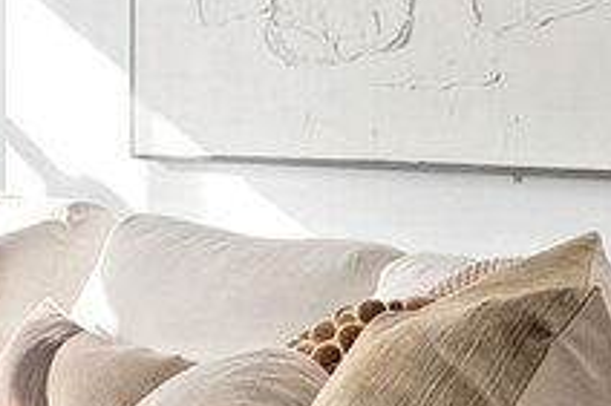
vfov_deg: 13.8
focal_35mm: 99
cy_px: 124
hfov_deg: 14.8
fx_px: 1679
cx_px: -767
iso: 320
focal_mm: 14
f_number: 11
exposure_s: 1.6
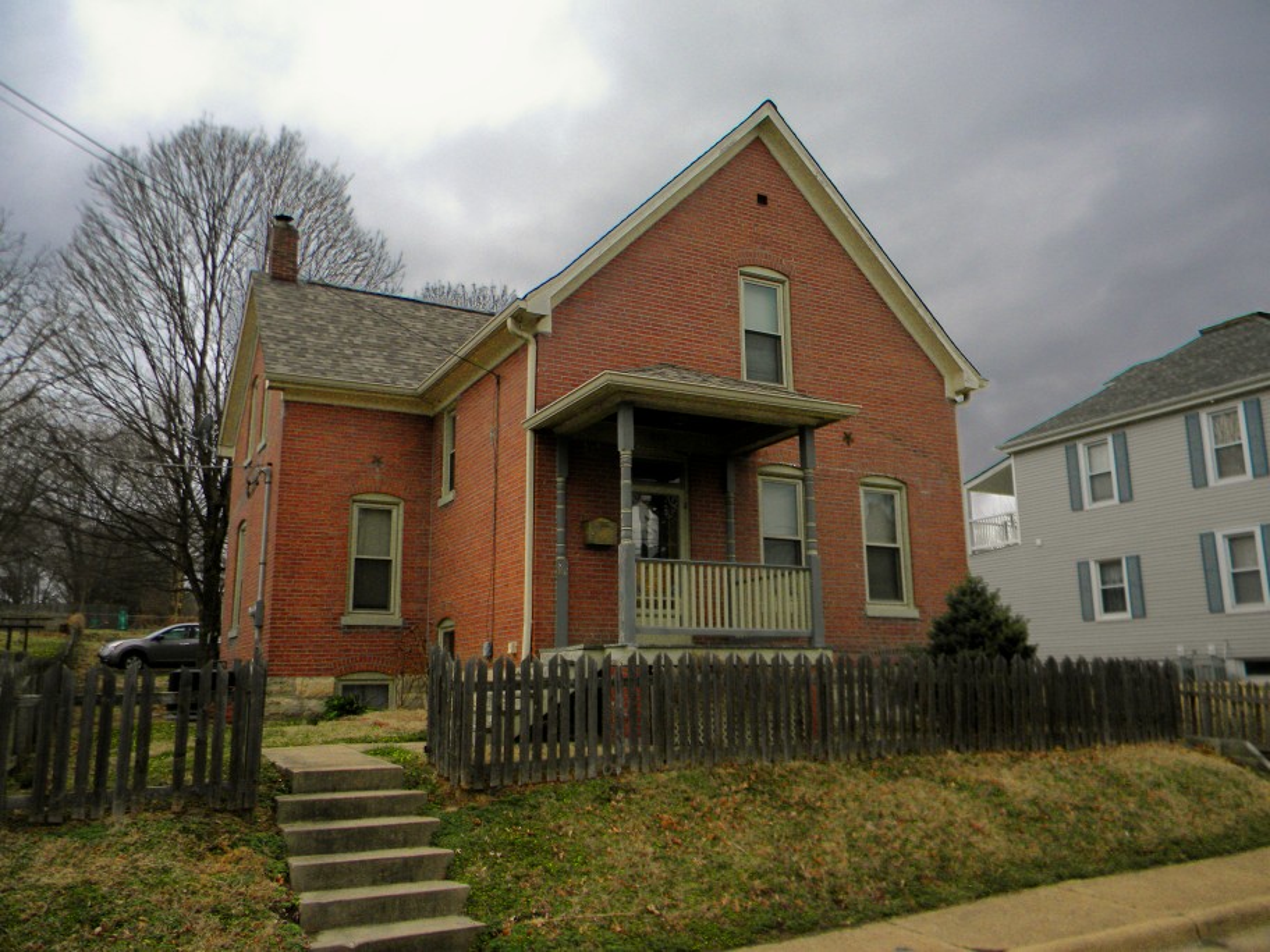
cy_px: 476
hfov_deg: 63.4
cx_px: 635
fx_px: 1027
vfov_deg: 49.7
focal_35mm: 28
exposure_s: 1/321
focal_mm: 5
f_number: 3.5
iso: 80
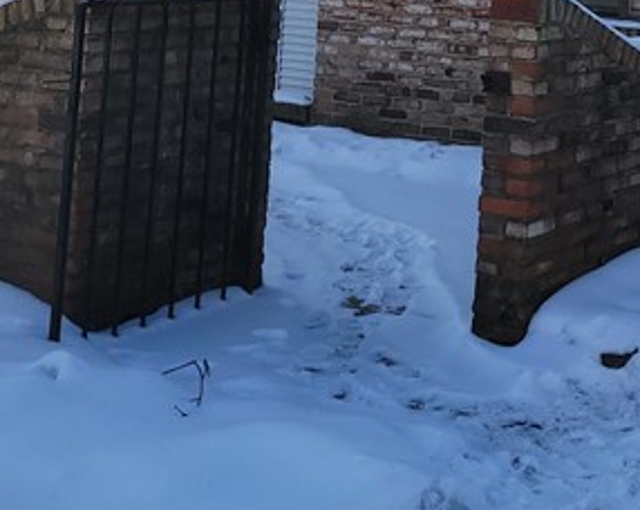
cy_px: -206
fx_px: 1721
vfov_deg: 15.8
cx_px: 662
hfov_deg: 20.3
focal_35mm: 91
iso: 40
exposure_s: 1/1493
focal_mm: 5.4
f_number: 1.8
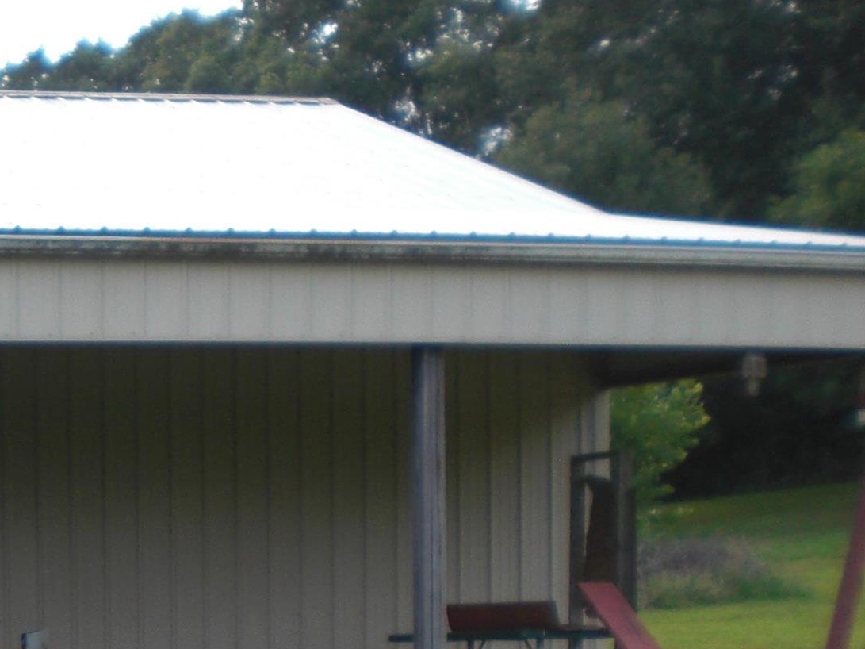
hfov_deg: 17.0
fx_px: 2673
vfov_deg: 13.5
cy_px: 731
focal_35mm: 107
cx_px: -335
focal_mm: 6.3
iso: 64
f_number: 3.1
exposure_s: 1/320
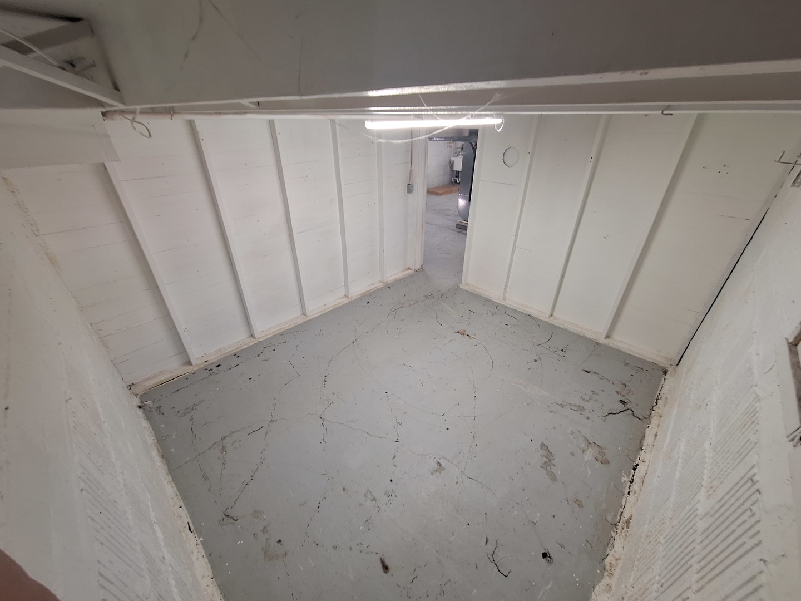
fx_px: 301
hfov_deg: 106.2
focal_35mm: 13
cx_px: 400
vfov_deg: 89.9
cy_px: 300
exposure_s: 1/40
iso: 80
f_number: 2.2
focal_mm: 1.74
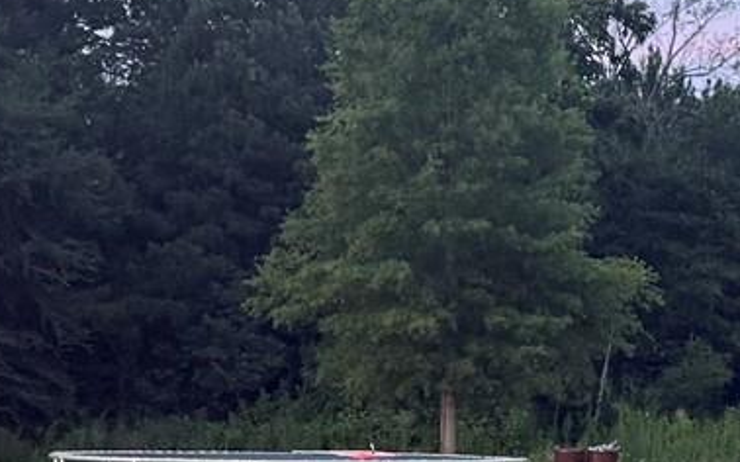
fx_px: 2782
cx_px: 286
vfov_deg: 9.5
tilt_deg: -0.9
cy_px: 346
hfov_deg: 15.1
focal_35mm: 138
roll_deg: -1.7
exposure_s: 1/60
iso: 250
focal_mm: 6.76
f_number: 1.78
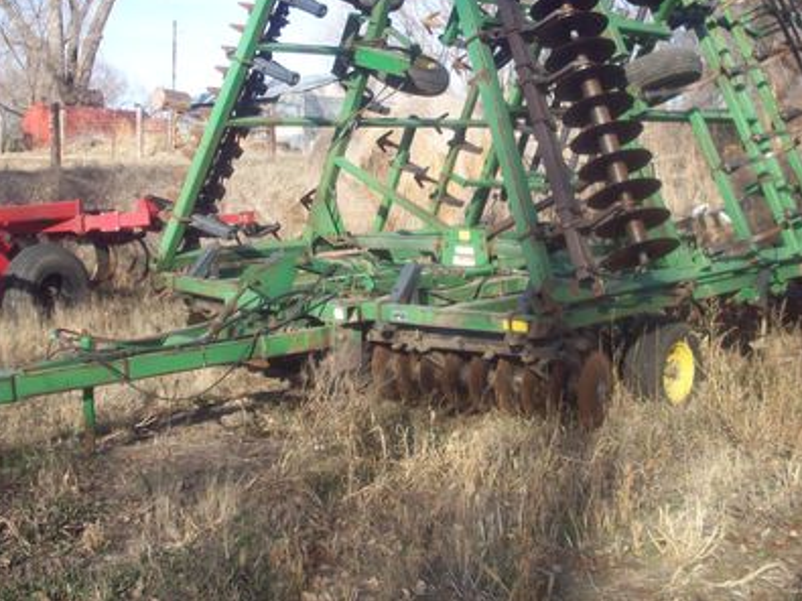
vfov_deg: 28.3
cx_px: 432
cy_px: 191
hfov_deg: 37.5
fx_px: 1181
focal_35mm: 51
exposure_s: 1/188
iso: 80
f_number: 5.6
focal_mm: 6.2
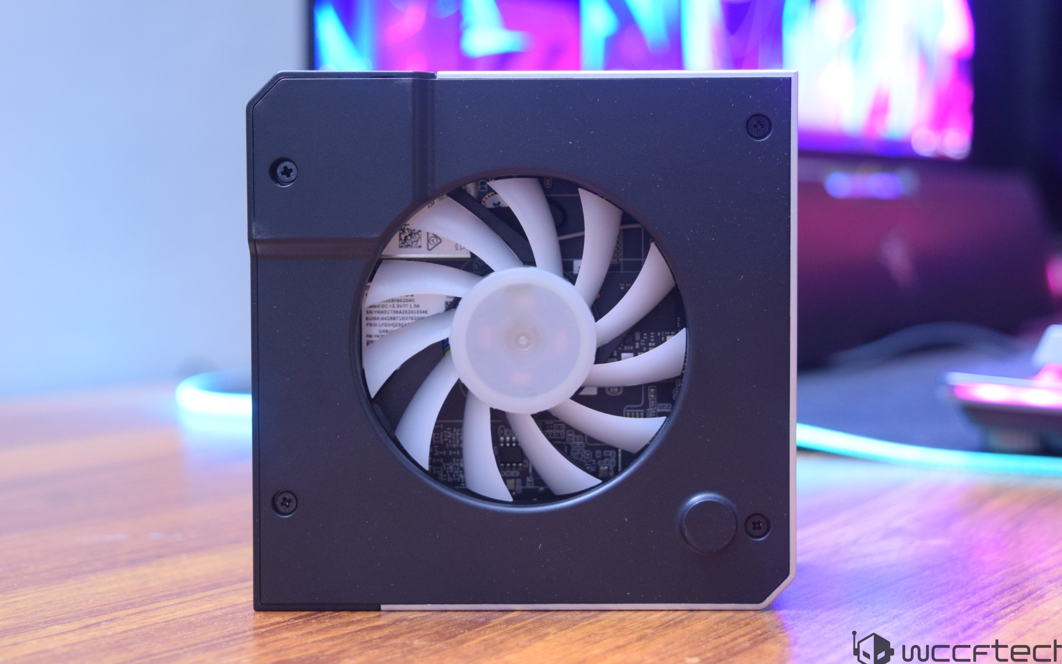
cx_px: 536
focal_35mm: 65
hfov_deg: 31.5
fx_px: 1881
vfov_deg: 20.0
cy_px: 312
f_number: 5.6
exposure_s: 1/8
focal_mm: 42
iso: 1600
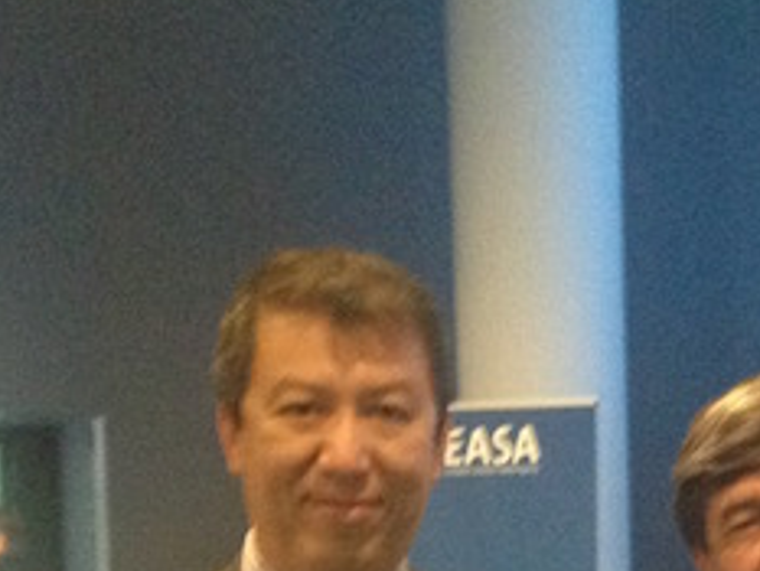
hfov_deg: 14.2
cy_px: 847
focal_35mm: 135
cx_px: 858
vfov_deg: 10.6
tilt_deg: -7.0
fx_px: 2965
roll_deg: +0.2
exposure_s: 1/15
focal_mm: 4.28
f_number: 2.4
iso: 400
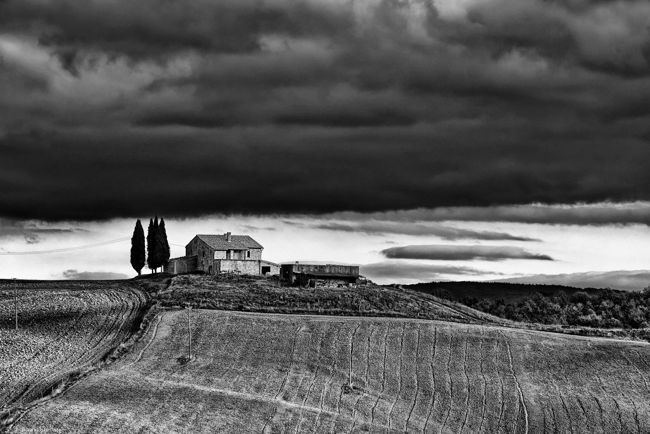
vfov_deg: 6.8
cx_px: 325
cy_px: 217
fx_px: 3656
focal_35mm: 202
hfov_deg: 10.2
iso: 3200
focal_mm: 135
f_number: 5.6
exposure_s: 1/1250
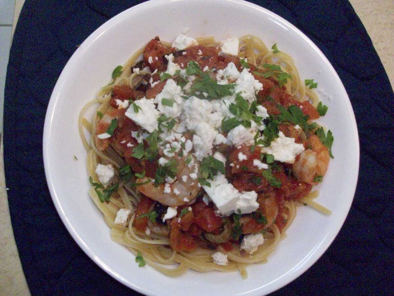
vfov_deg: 41.8
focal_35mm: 34
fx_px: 387
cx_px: 197
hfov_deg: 54.0
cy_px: 148
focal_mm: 5.7
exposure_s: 1/128
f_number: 2.8
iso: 800
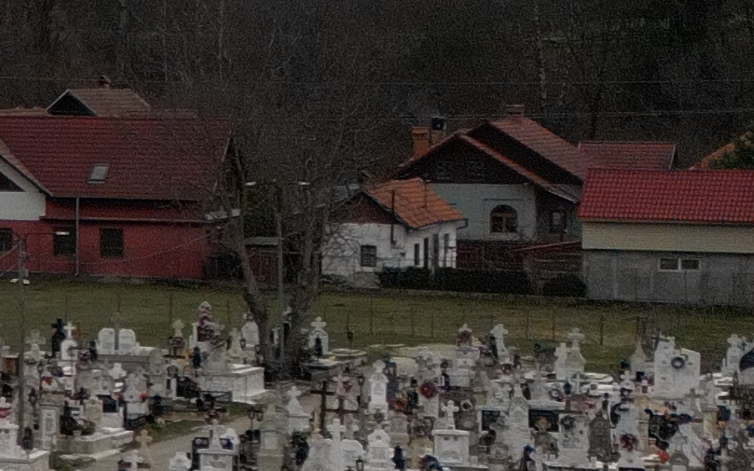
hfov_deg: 8.5
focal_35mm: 201
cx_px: -1605
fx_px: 4130
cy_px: 95
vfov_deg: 6.5
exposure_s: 1/1000
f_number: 1.7
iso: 100
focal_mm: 6.72
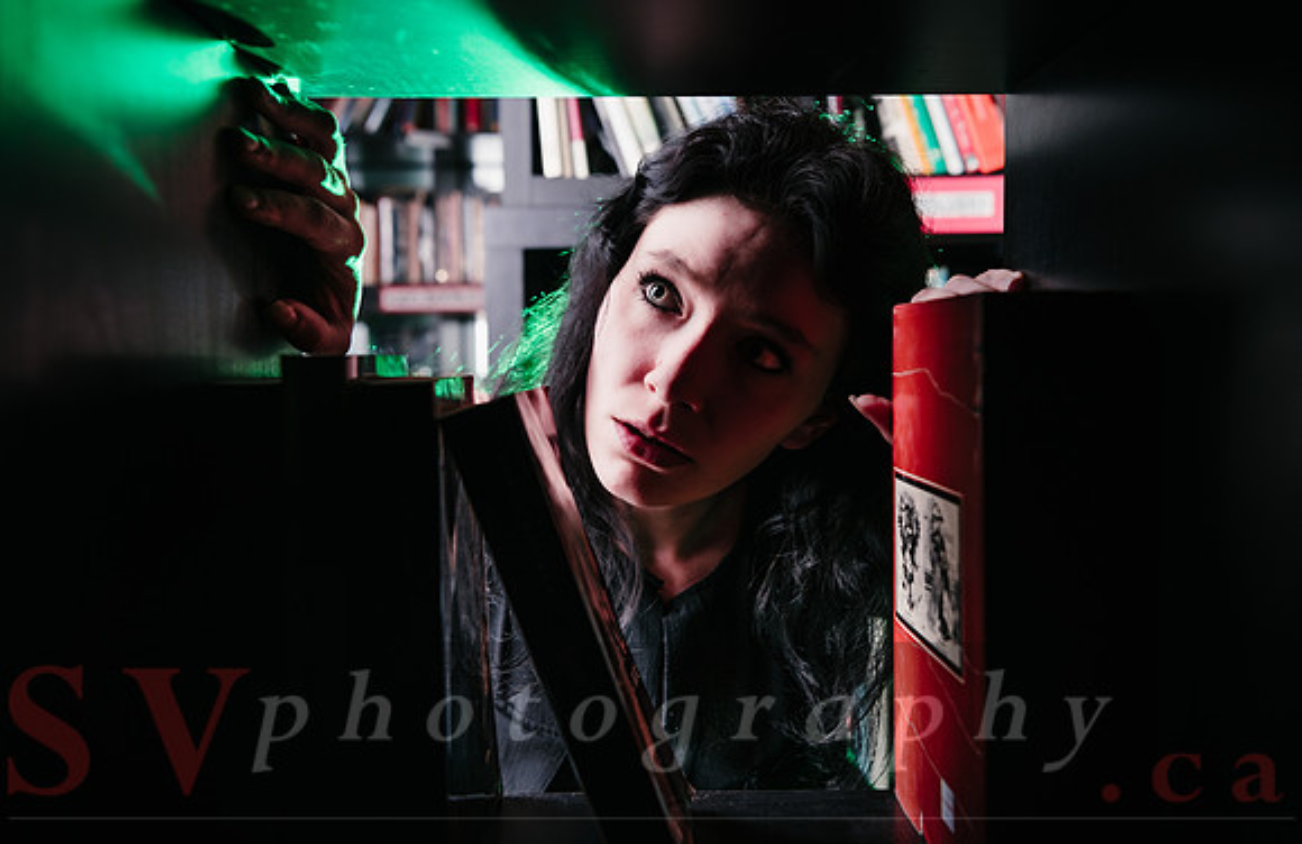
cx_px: 651
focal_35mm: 34
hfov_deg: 55.8
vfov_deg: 37.9
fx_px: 1230
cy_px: 422
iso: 64
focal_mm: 34
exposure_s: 1/80
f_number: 4.5
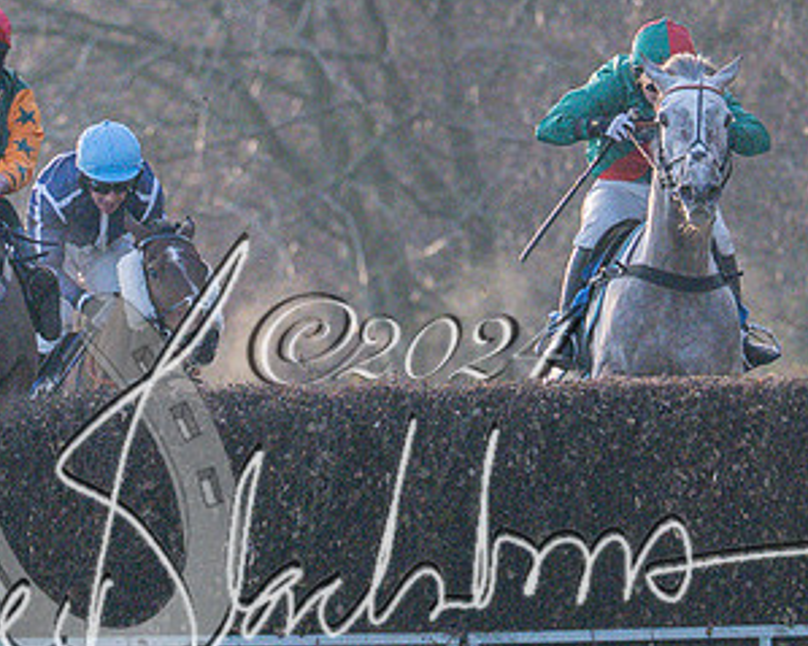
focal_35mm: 1953
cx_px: 487
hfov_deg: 1.0
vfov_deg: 0.8
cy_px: 2
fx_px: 46688
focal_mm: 400
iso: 800
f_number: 5
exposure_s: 1/2000
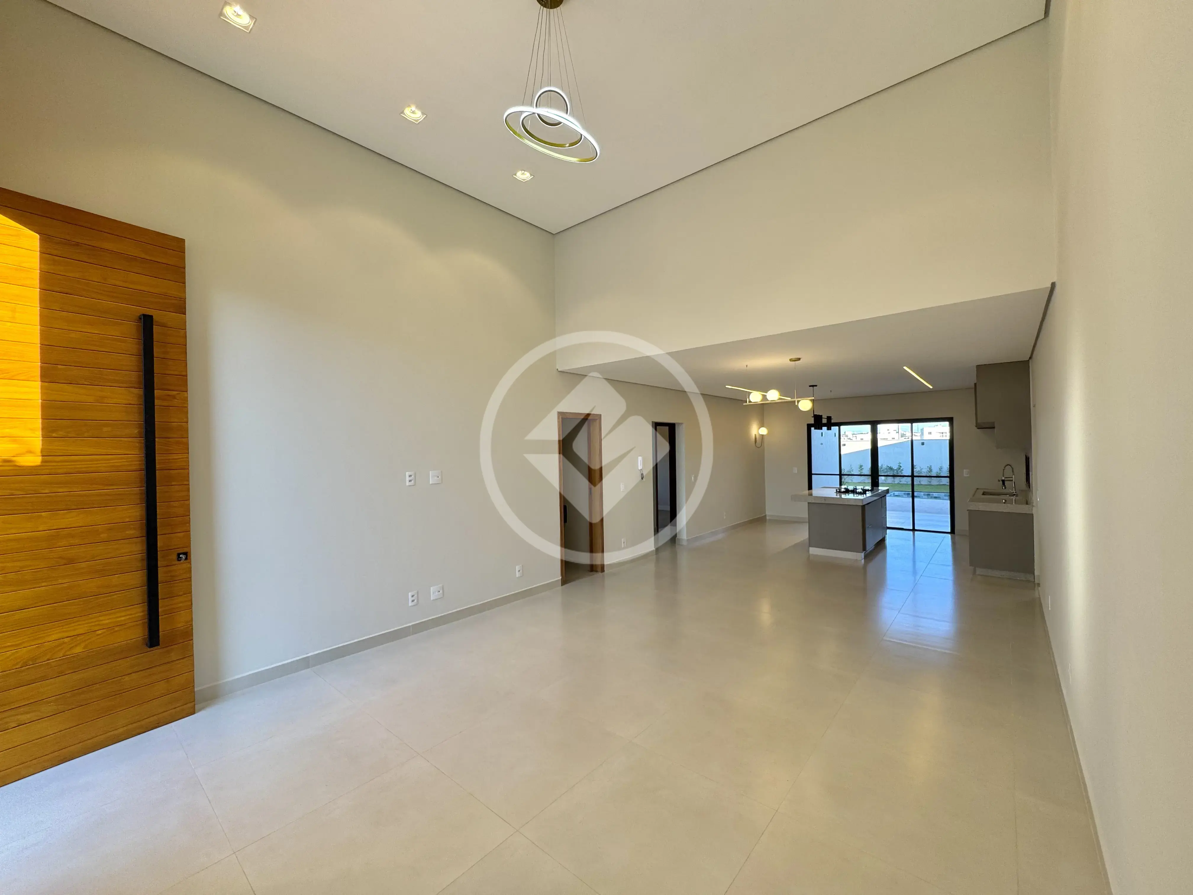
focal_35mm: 14
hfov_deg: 102.1
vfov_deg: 85.7
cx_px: 596
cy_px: 448
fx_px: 482
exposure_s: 1/120
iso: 64
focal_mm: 2.22
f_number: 2.2
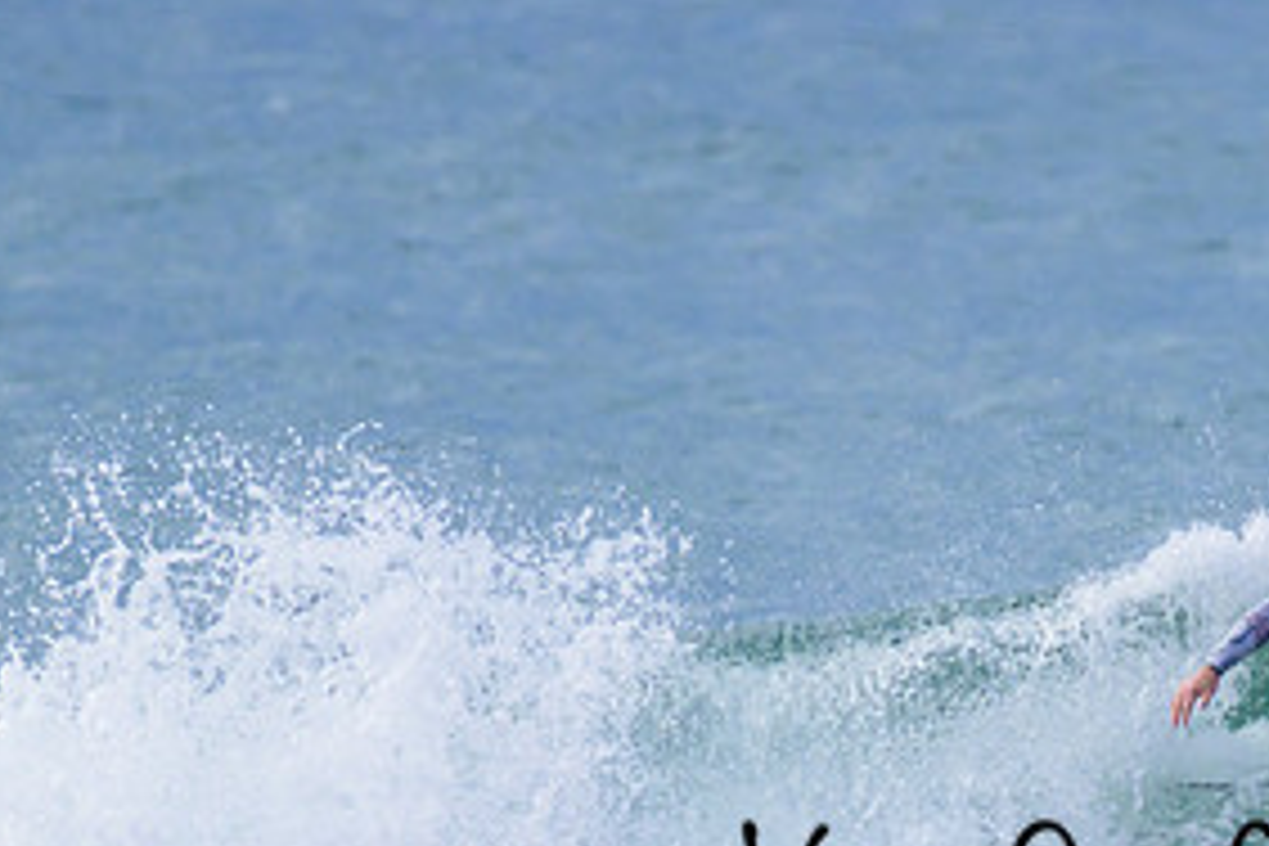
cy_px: 889
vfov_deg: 0.6
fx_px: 79659
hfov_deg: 0.9
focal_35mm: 2260
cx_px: 1243
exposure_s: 1/2000
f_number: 11
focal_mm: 800
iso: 720
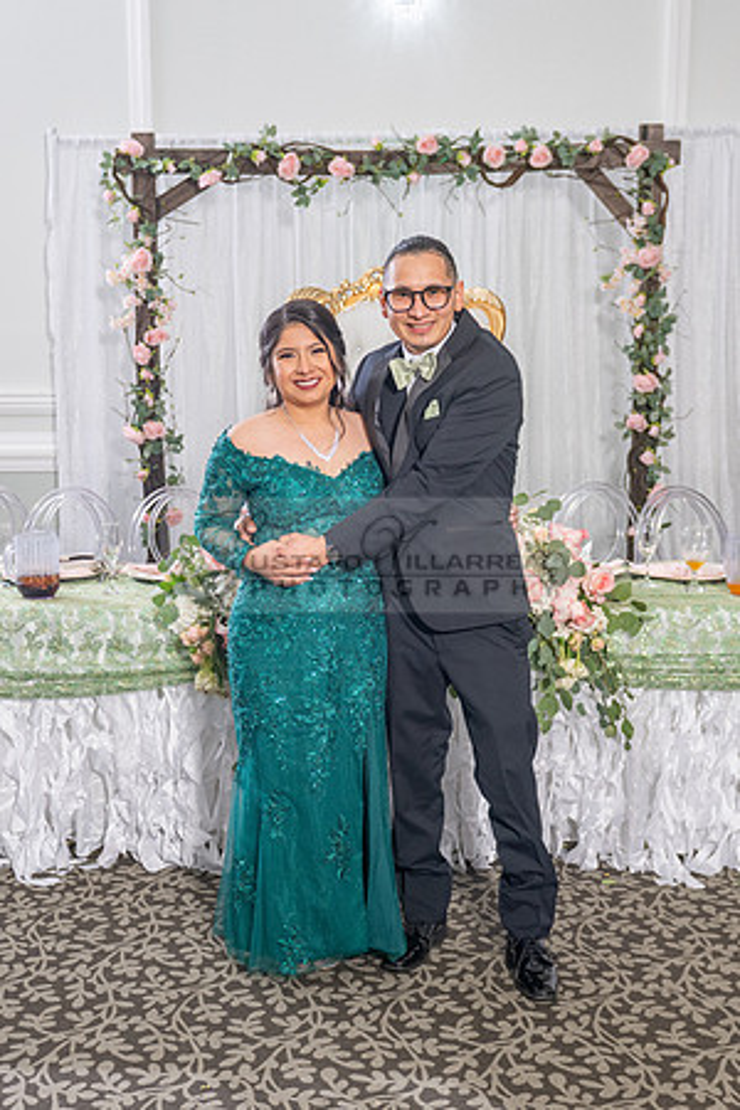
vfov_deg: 42.0
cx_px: 345
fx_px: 1440
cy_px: 640
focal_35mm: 47
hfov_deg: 28.8
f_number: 3.5
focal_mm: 27
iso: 400
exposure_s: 1/160
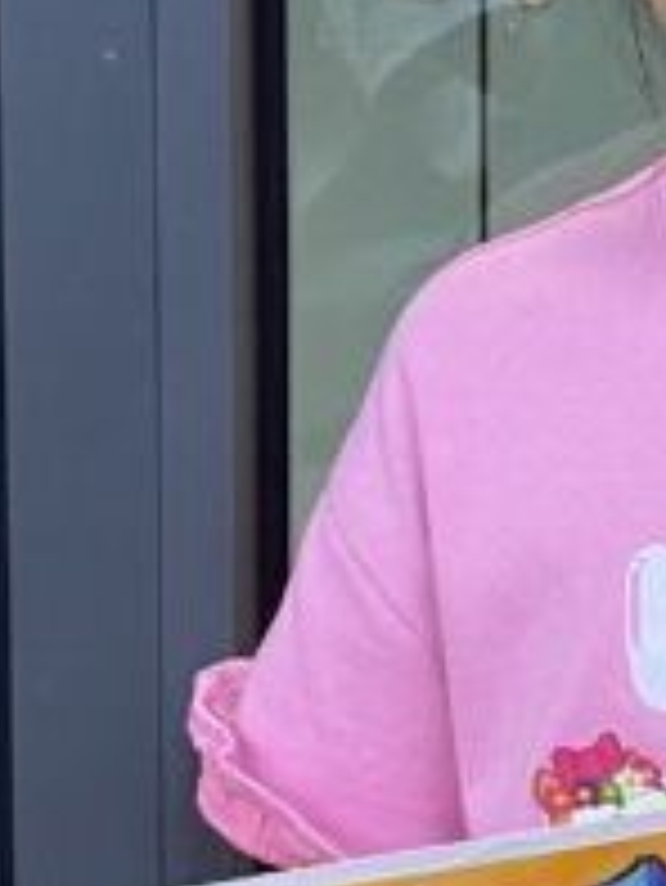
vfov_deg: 14.9
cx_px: 1062
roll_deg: -2.2
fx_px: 3383
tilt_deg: -8.9
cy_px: 292
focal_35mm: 132
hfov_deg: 10.8
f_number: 1.8
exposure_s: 1/50
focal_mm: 4.25
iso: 100
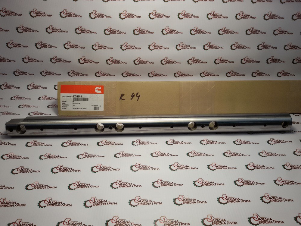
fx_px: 270
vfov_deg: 45.4
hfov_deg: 58.4
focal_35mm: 31
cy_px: 113
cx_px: 150
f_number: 2.4
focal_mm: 2.93
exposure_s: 1/106
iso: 40
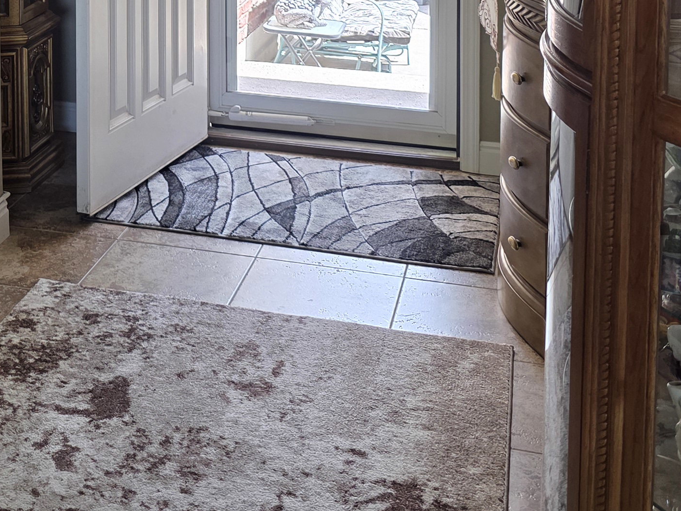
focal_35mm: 65
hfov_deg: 28.7
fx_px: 1279
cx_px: 72
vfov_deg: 20.4
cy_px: -173
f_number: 1.7
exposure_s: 1/180
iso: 125
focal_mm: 6.3
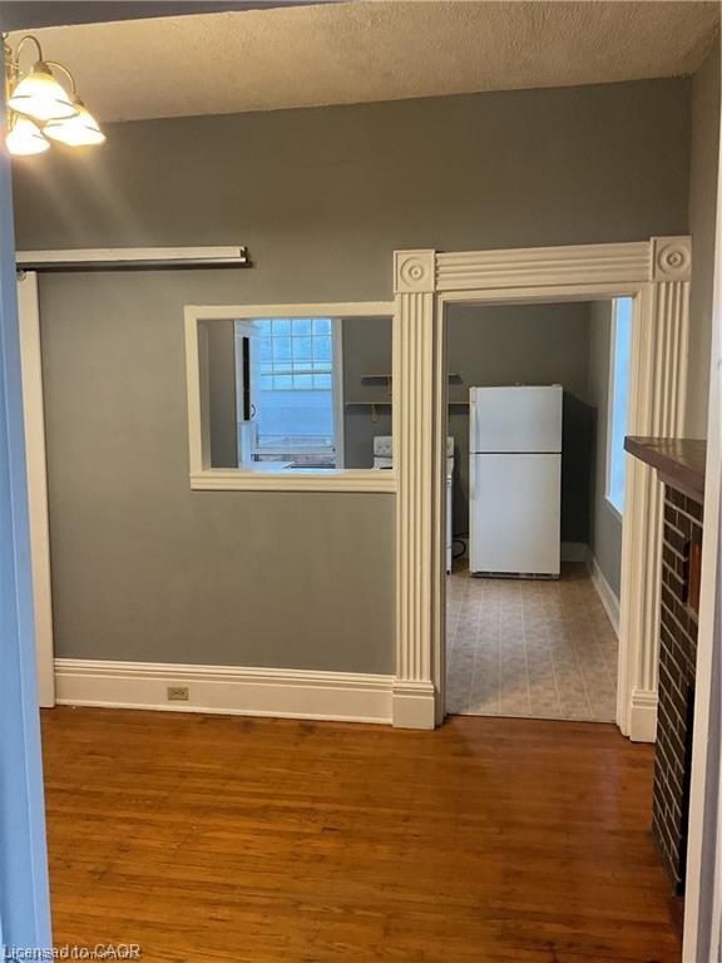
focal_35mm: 29
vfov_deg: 61.7
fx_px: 806
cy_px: 482
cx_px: 361
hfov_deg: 48.2
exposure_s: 1/60
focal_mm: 3
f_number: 1.8
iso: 160
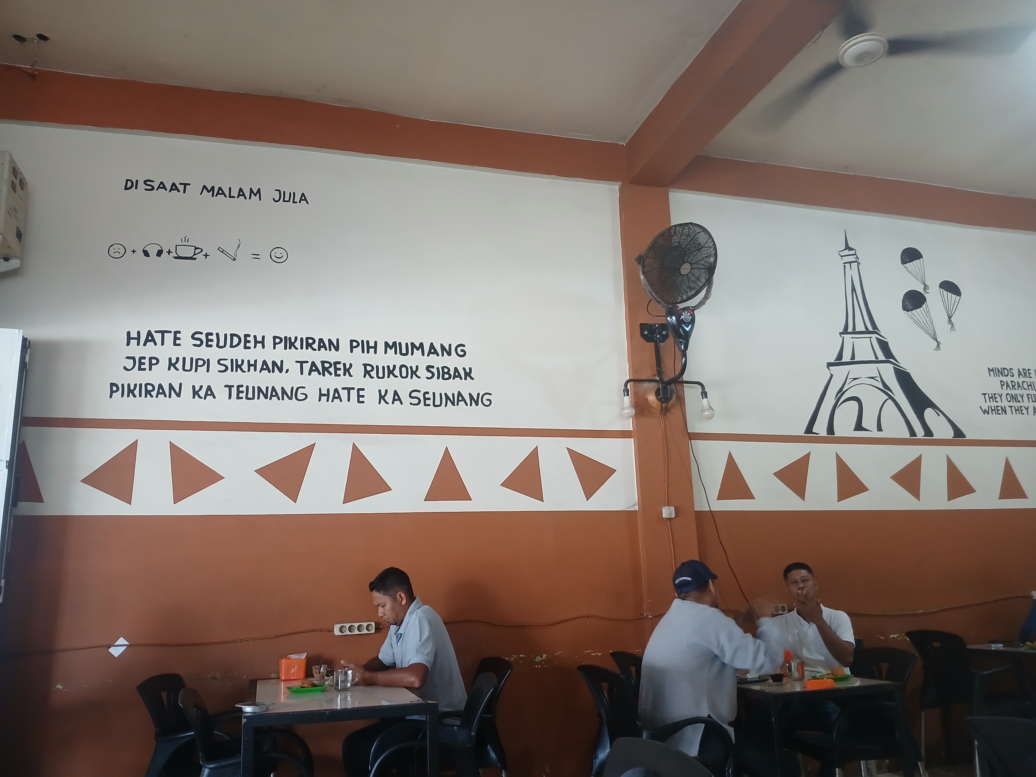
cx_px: 518
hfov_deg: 67.3
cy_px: 388
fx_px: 778
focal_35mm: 26
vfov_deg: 53.1
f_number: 1.8
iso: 250
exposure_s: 1/50
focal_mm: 3.98
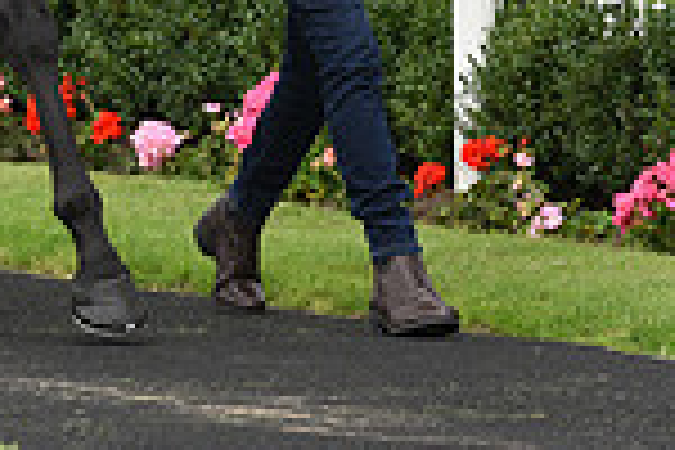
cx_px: -36
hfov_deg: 3.1
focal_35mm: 675
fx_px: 12655
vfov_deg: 2.0
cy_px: -407
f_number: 5.6
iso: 640
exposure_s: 1/1600
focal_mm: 175
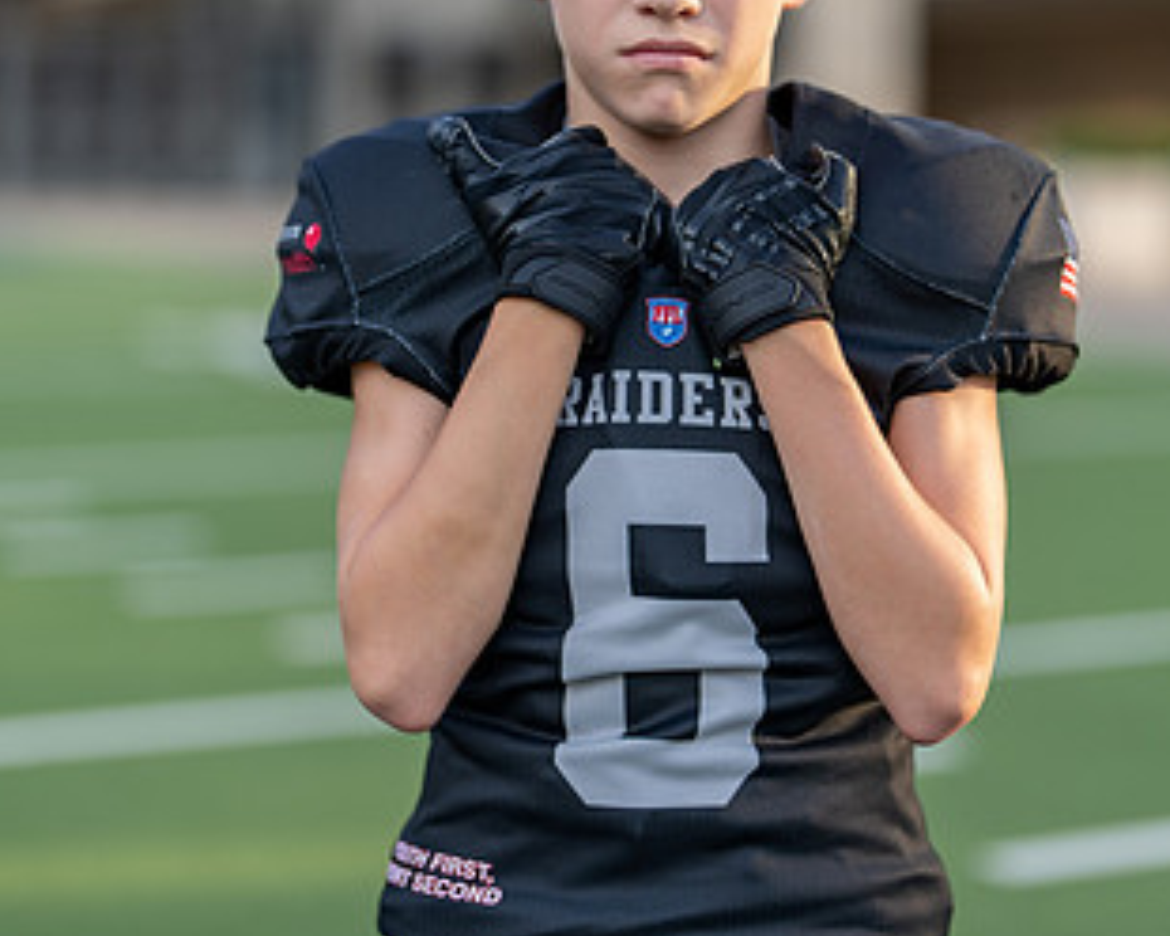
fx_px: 3255
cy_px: 325
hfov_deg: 20.3
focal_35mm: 94
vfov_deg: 16.3
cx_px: 721
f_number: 1.2
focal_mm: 50
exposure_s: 1/2000
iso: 100
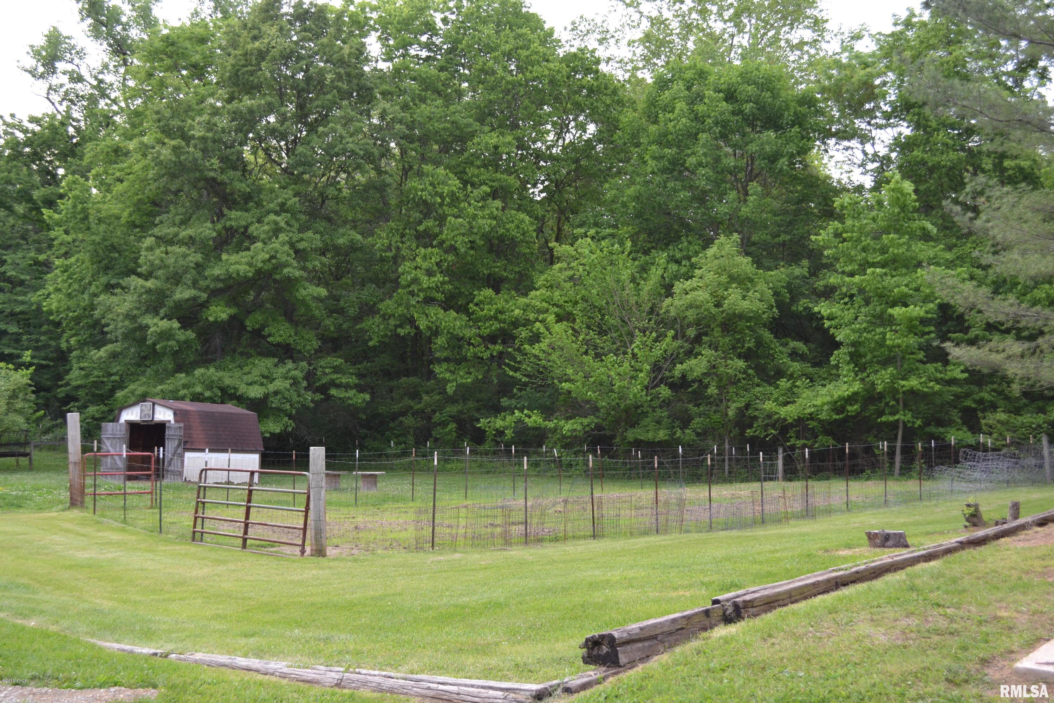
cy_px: 352
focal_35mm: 44
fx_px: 1273
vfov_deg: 30.8
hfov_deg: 45.0
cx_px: 527
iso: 200
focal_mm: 29
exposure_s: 1/125
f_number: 5.6
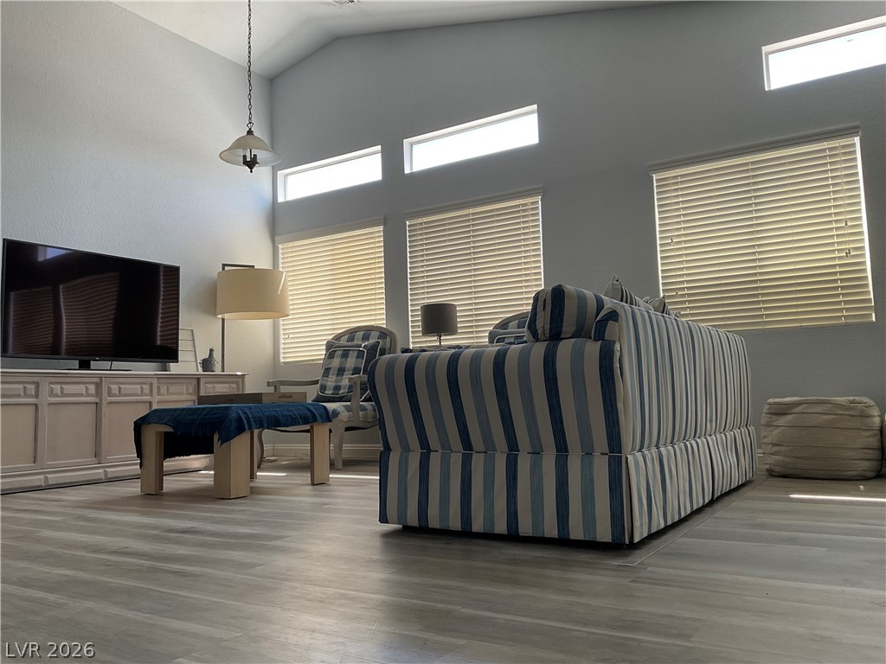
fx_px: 742
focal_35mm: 29
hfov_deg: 61.7
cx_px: 443
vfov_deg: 48.2
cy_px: 332
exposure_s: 1/120
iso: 25
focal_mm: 3
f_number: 1.8
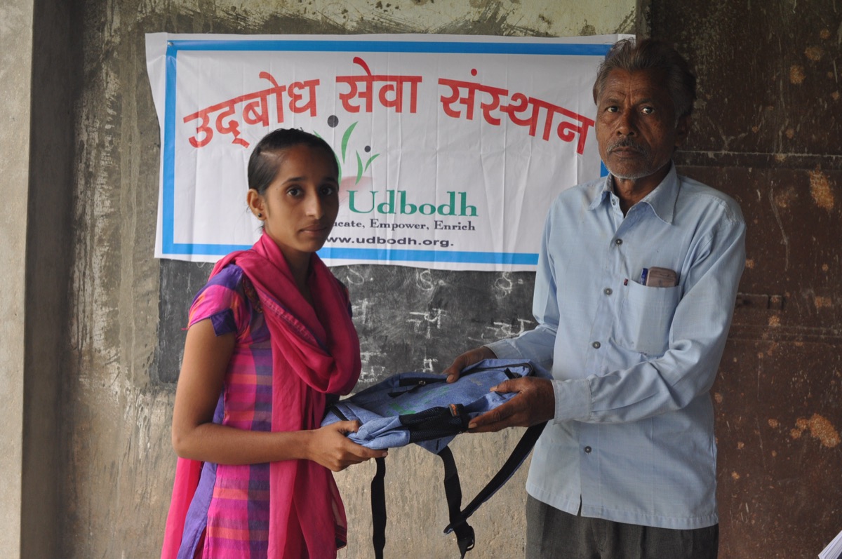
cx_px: 421
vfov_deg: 25.7
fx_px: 1226
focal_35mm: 52
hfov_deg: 37.9
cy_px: 280
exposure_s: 1/30
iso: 640
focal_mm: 35
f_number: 8
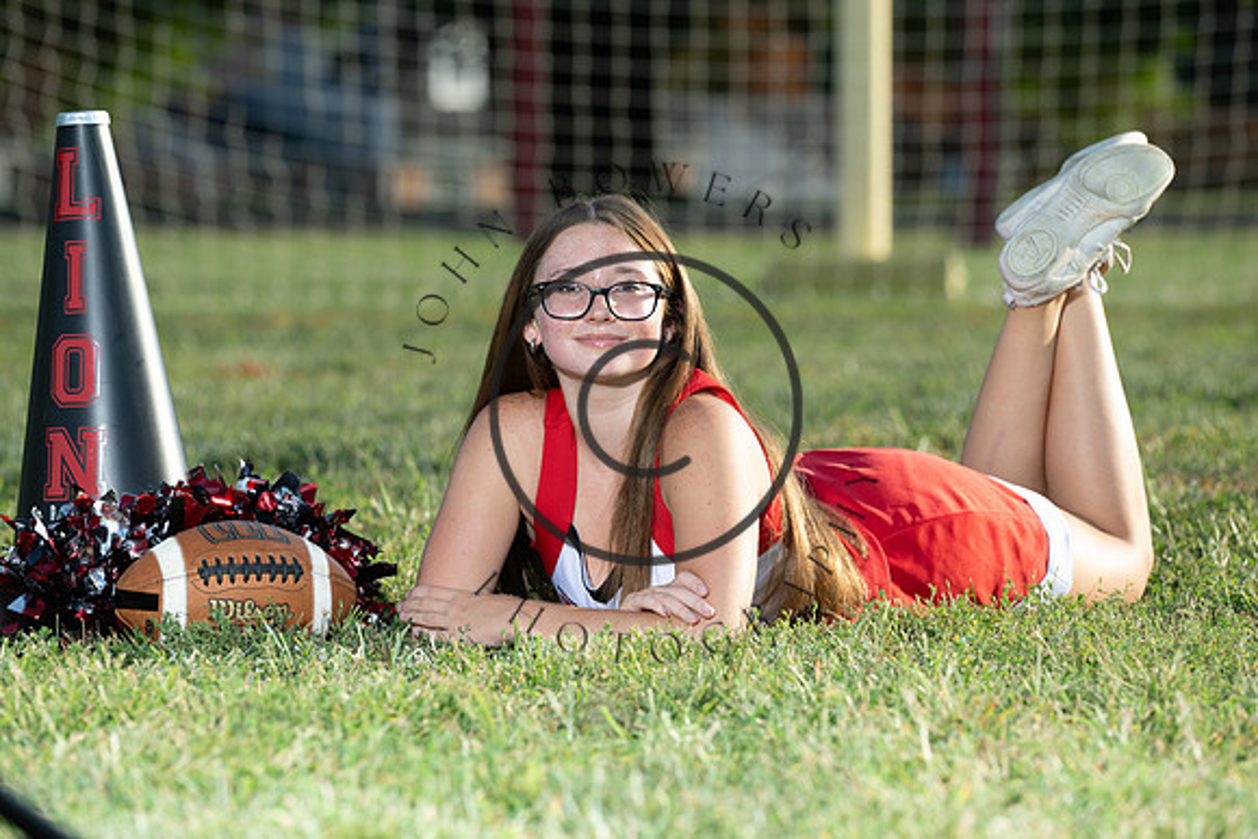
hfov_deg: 10.3
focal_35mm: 200
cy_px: 420
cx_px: 629
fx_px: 6990
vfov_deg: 6.9
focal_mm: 200
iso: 100
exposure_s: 1/200
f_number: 5.6
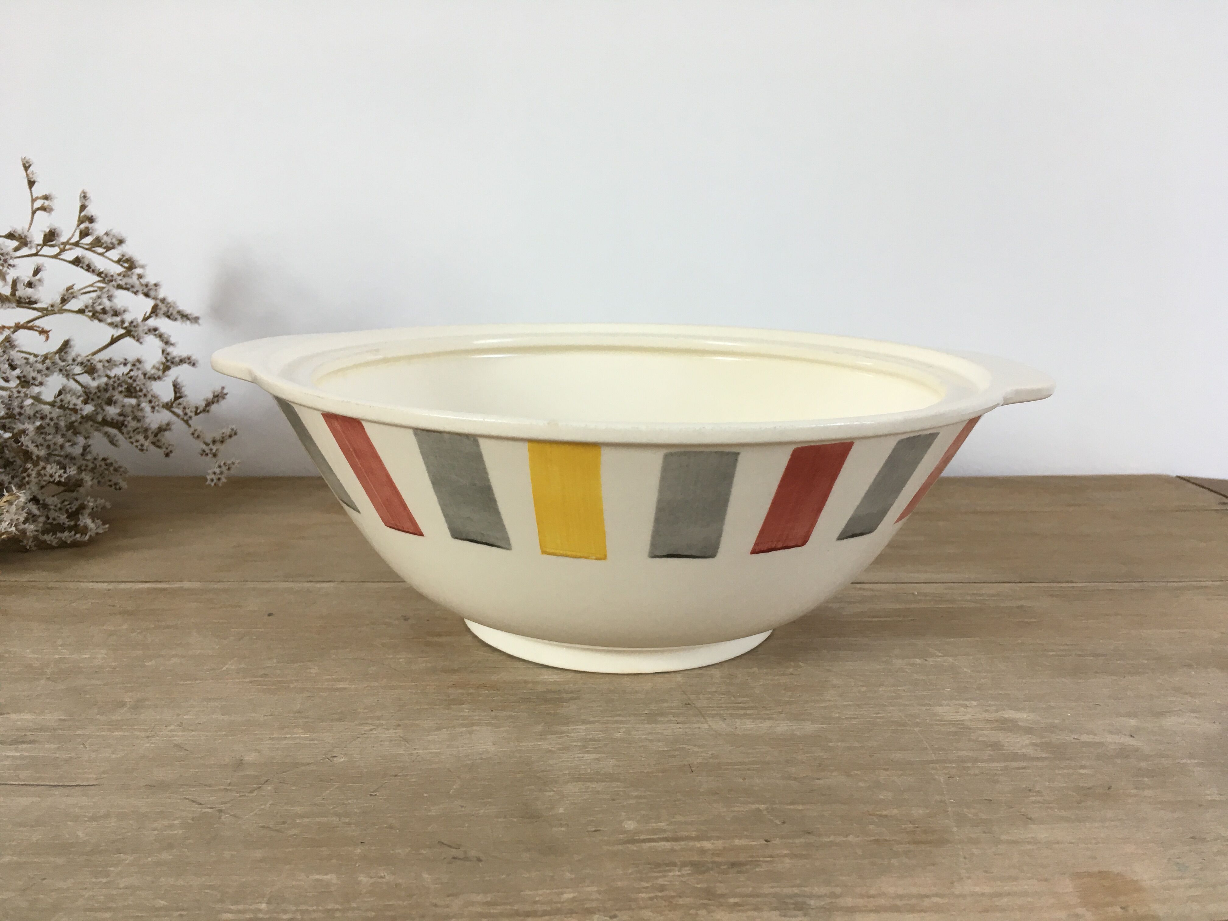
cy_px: 460
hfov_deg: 61.7
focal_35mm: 29
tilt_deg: -9.5
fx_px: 1029
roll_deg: -1.2
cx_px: 614
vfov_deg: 48.2
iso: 25
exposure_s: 1/33
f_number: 2.2
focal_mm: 4.15
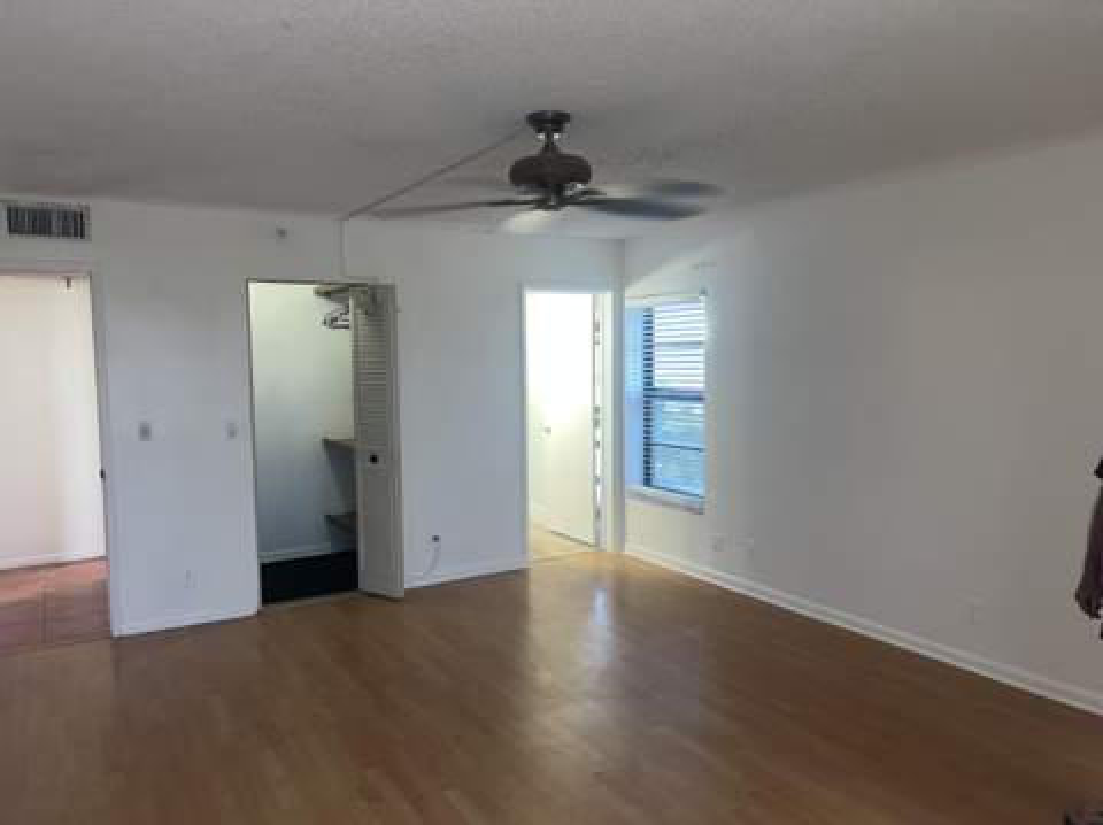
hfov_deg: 67.4
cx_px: 552
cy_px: 412
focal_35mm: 26
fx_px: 828
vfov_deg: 53.0
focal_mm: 5.7
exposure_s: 1/20
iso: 40
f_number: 1.5
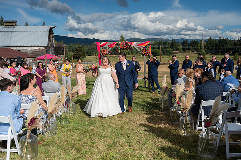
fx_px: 234
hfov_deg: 54.4
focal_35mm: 35
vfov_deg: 37.9
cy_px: 80
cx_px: 120
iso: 400
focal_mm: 35
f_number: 5
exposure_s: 1/8000
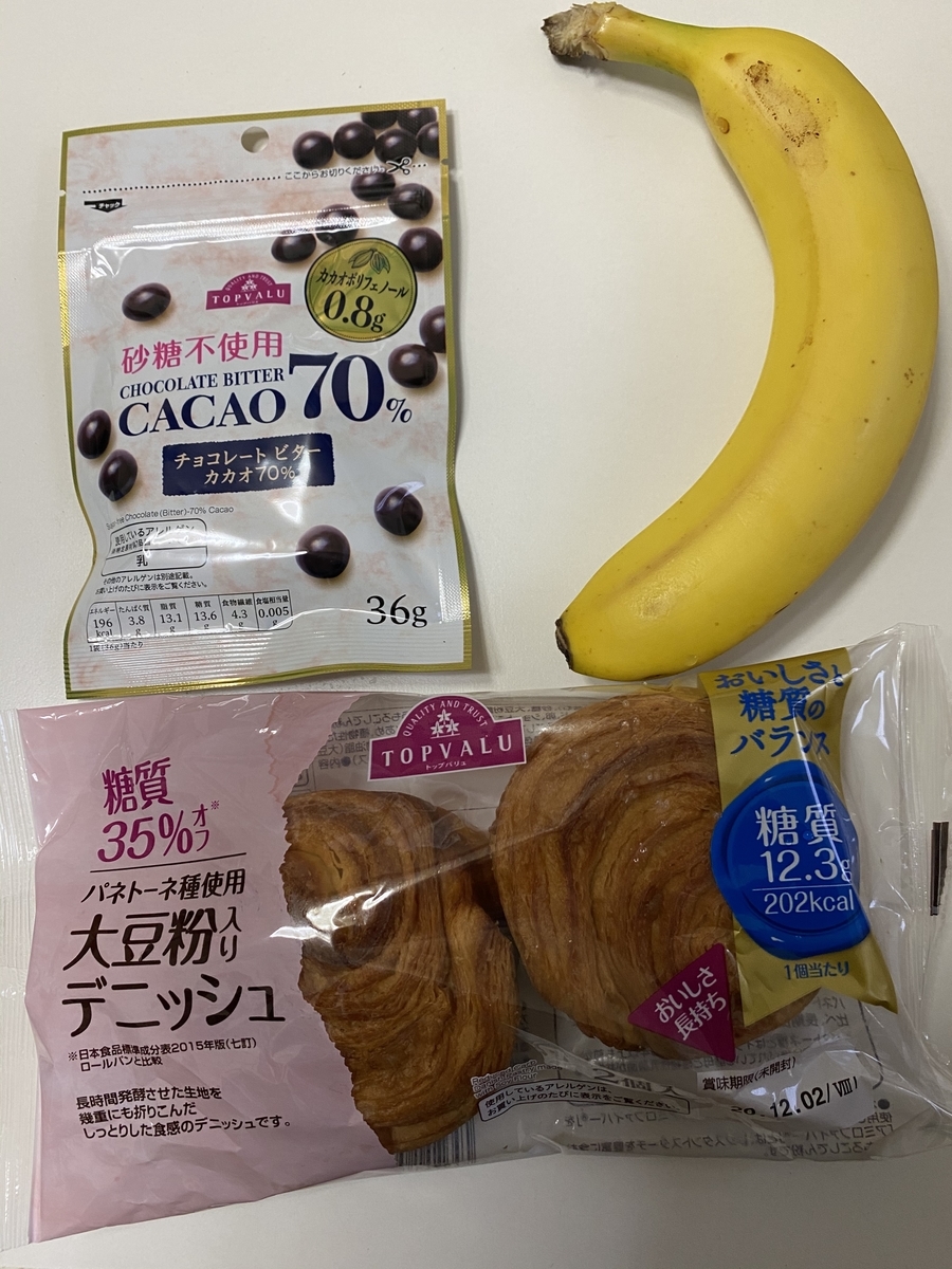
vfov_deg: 67.3
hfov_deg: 53.1
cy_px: 634
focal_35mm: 26
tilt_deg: -81.2
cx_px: 476
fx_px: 953
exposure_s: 1/50
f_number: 1.8
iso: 100
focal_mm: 4.25
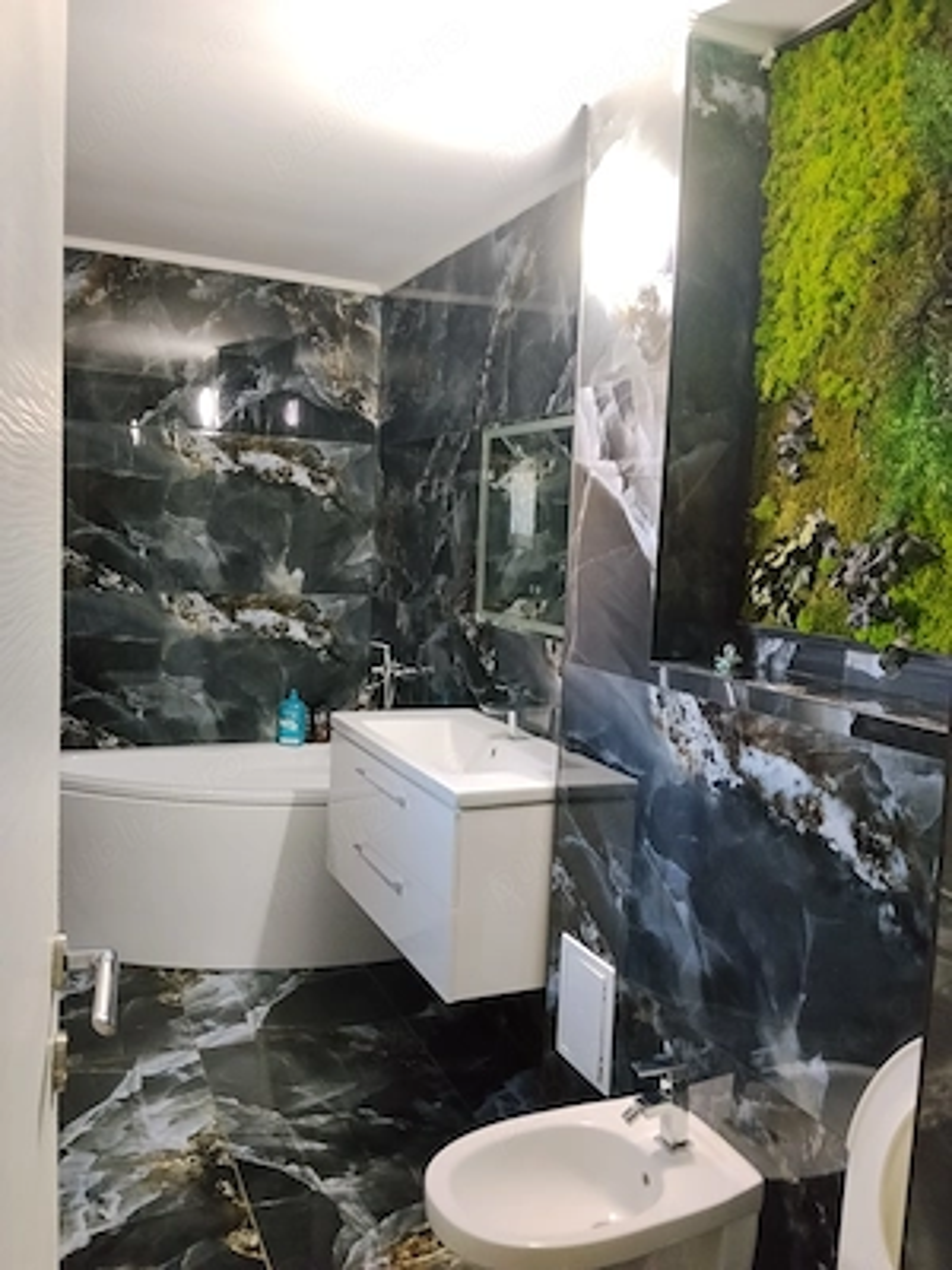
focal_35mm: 29
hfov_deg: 48.2
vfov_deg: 61.7
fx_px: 1063
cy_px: 635
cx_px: 476
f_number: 1.8
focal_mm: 4.22
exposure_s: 1/25
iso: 400
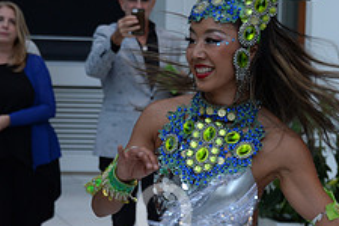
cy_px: 166
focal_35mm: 211
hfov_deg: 9.7
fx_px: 1987
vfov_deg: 6.5
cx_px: 244
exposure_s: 1/160
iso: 1250
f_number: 5.6
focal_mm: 82
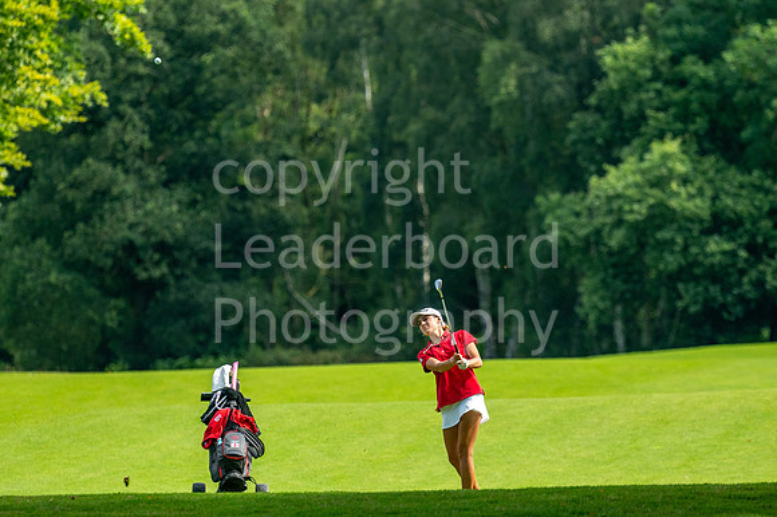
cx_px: 388
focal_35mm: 450
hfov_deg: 4.6
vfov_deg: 3.1
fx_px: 9707
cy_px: 258
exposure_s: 1/1250
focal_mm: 300
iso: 320
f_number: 5
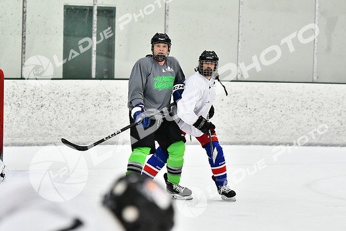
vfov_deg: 6.4
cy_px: 105
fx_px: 2067
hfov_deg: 9.6
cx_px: 175
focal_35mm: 215
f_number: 2.8
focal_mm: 130
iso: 6400
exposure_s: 1/2000
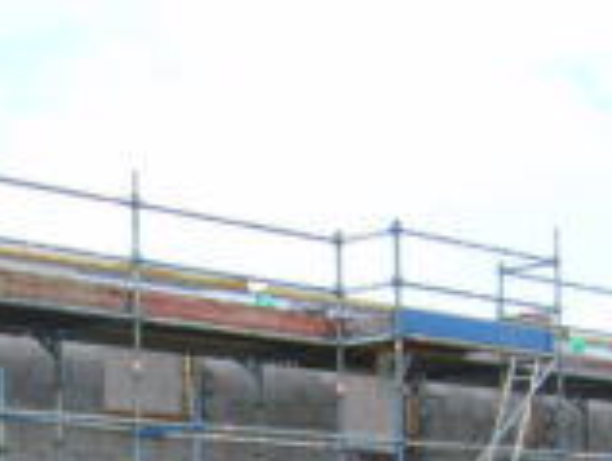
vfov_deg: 15.1
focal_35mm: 96
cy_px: 484
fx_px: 1700
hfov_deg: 20.3
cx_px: 151
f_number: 6.4
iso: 50
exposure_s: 1/100
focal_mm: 7.8
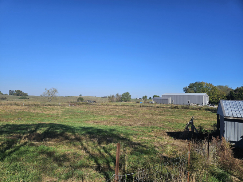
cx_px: 122
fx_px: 161
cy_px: 91
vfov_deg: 58.9
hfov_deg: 73.9
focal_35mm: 23
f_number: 1.8
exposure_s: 1/2531
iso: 25
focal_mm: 5.4
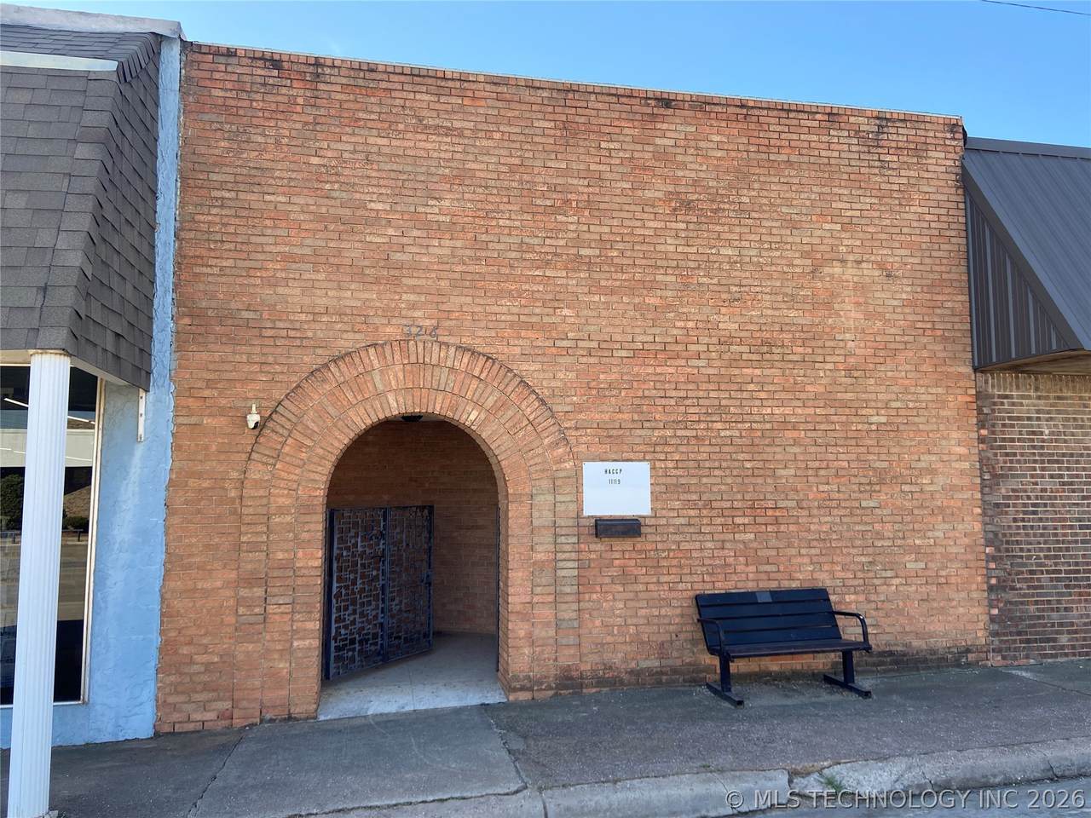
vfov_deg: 53.1
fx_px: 819
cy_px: 409
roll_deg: -0.5
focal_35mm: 26
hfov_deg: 67.3
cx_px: 546
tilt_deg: +4.8
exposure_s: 1/522
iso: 32
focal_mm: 4.25
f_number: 1.8
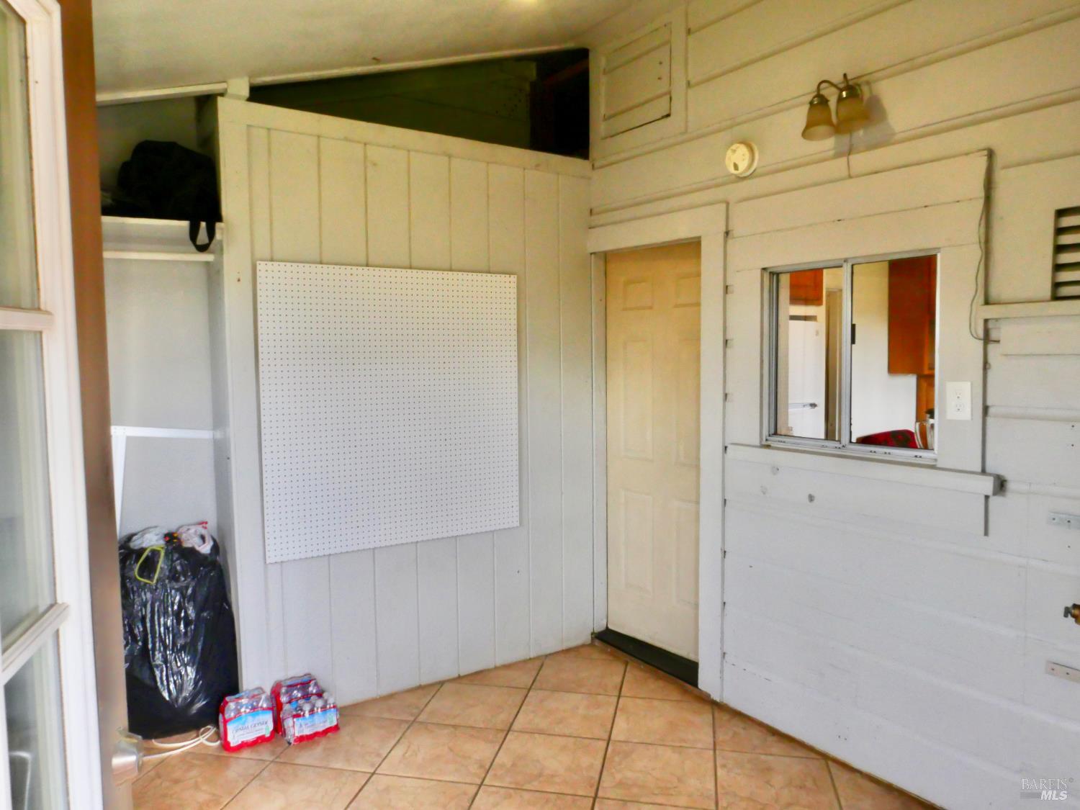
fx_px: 749
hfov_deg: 71.6
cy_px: 405
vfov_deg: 56.8
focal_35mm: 24
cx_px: 540
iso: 1600
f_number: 16
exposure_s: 1/15
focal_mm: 10.9
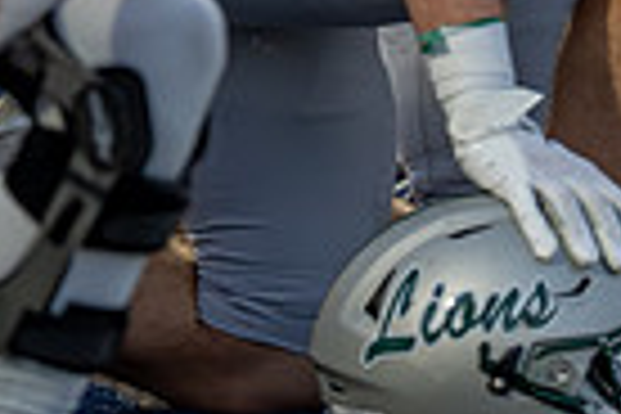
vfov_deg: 2.0
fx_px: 11850
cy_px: -378
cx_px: 1023
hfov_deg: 3.0
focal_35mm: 687
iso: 1250
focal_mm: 145
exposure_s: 1/1600
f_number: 2.8
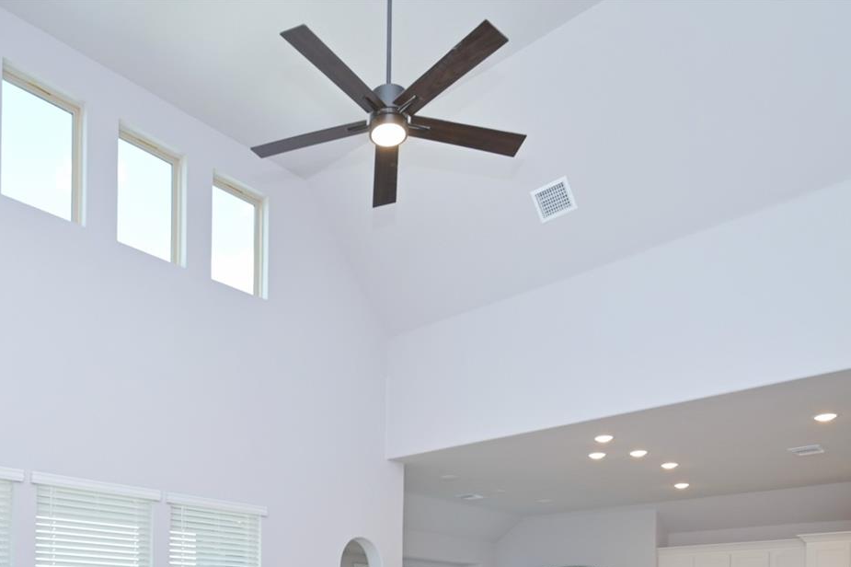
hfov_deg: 58.1
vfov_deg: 35.1
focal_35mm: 32
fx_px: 759
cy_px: 625
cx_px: 336
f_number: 5
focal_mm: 14.5
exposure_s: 1/100
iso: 200
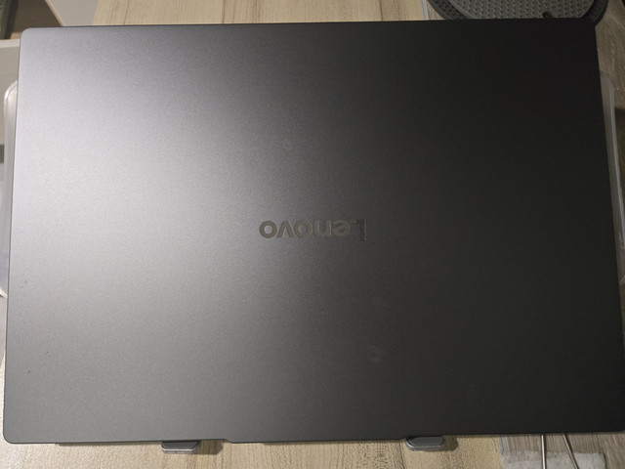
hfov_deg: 73.9
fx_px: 415
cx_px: 312
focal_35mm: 23
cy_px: 234
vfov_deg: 58.9
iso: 1250
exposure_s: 1/60
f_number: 1.8
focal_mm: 5.4
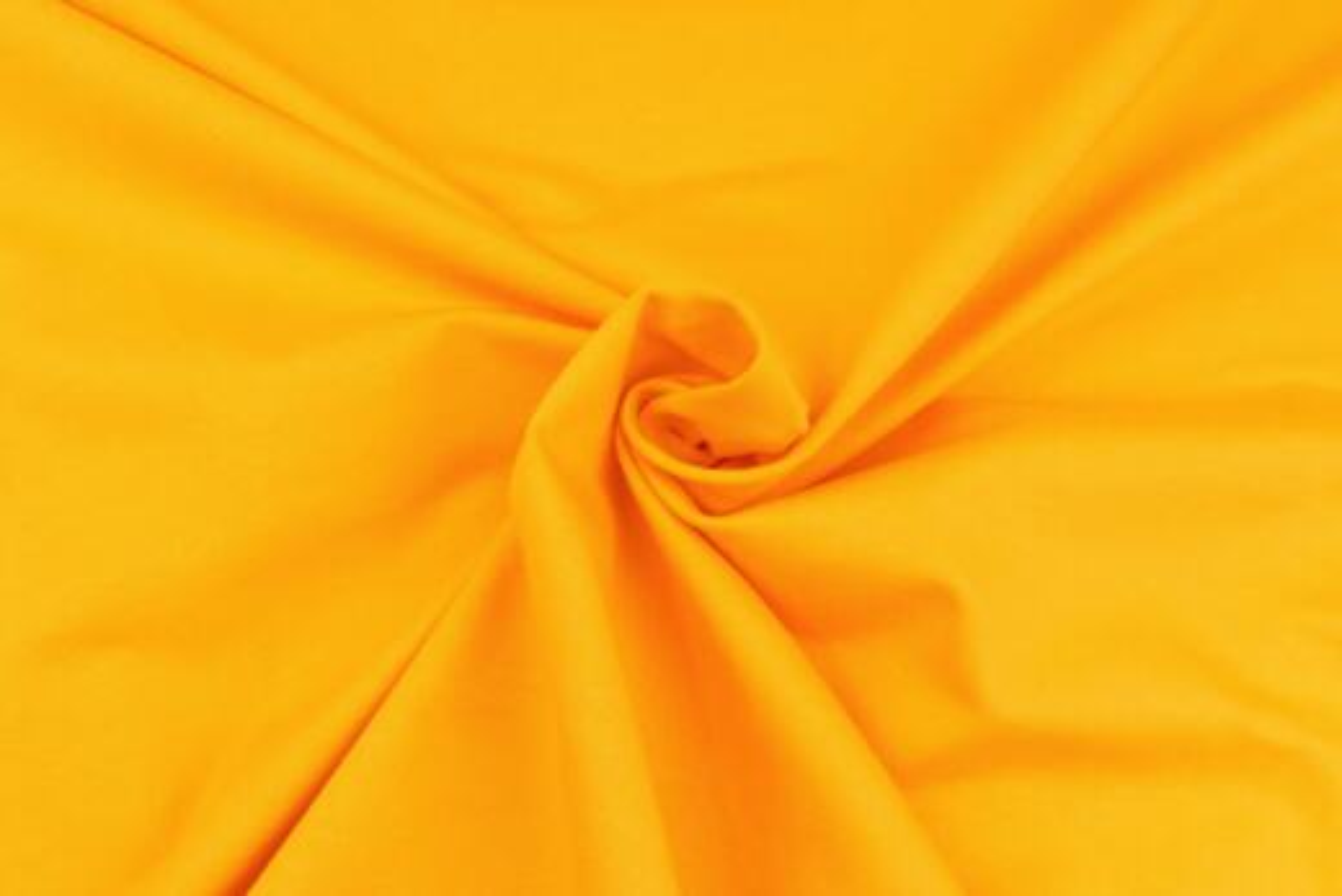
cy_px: 448
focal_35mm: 40
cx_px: 671
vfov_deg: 33.4
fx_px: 1491
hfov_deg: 48.4
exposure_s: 1/80
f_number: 7.1
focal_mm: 14.76
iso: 1000
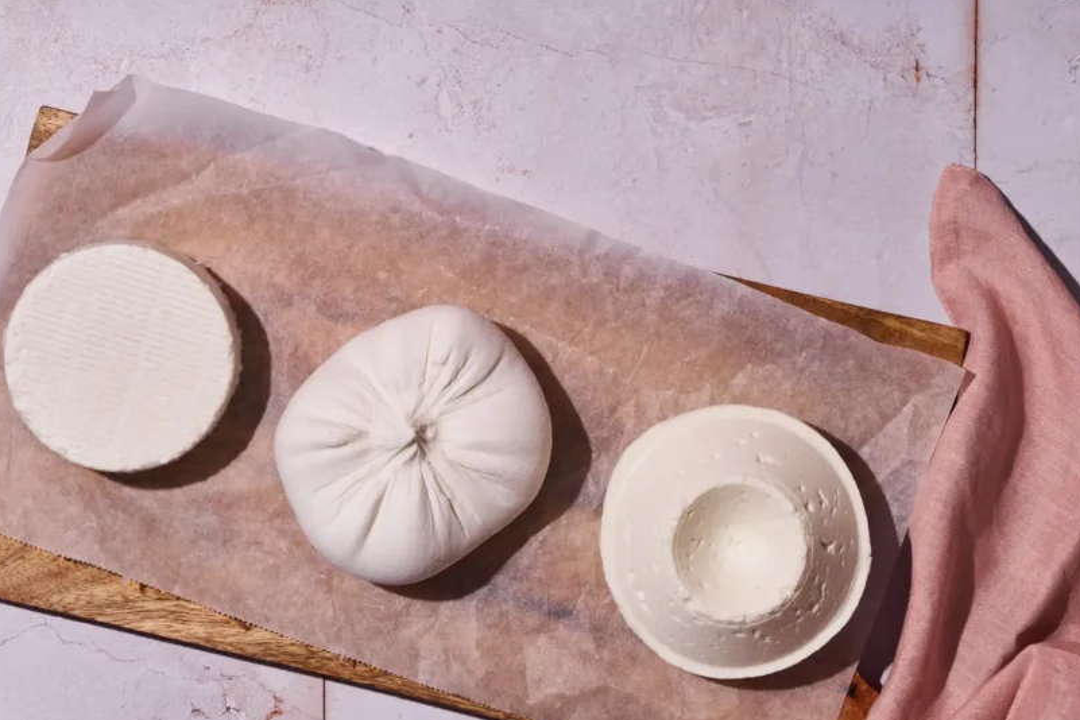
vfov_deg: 11.9
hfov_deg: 17.8
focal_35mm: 115
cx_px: 440
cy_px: 445
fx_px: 3450
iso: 160
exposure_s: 1/125
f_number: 22
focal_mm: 90
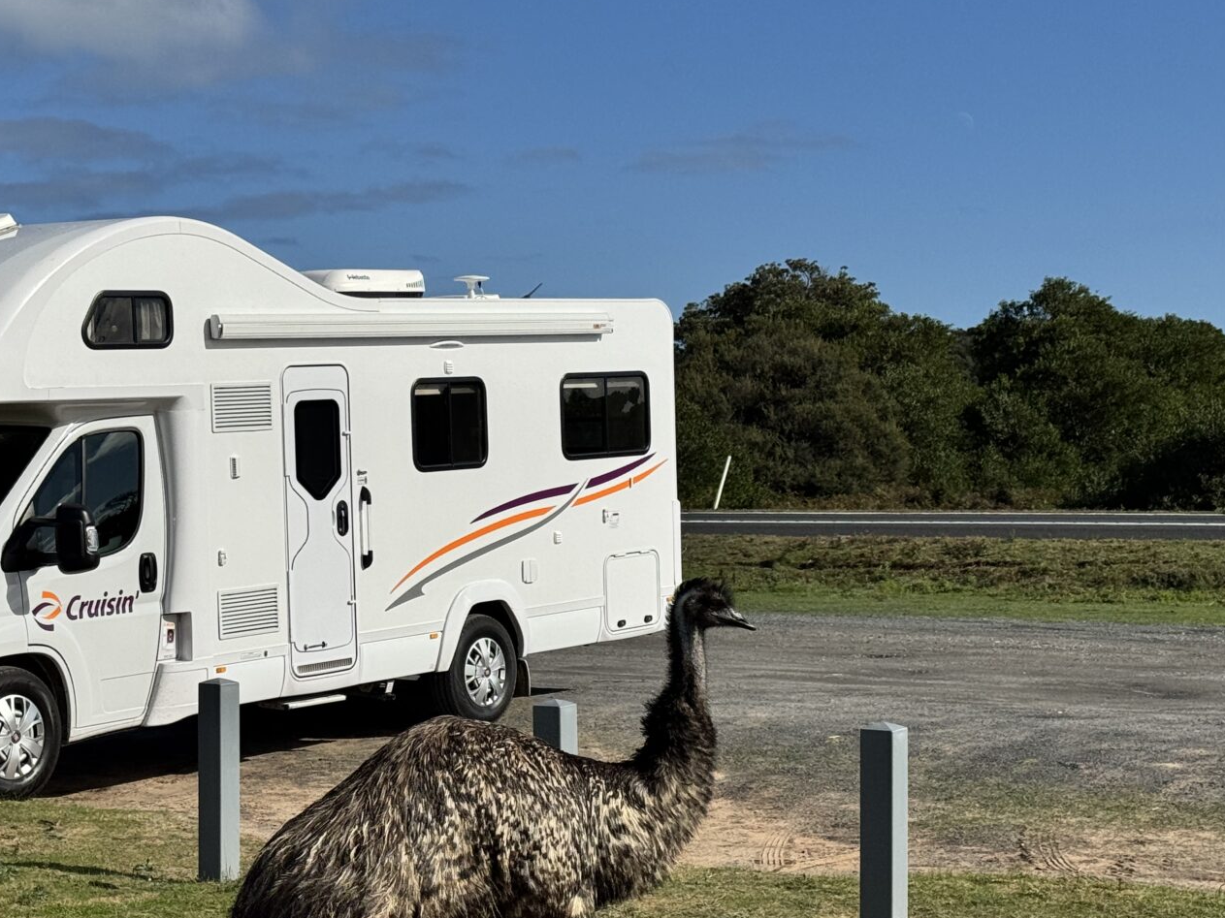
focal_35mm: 76
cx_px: 415
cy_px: 527
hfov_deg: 25.5
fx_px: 2689
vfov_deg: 19.4
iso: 80
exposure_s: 1/12500
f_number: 1.78
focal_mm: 6.76
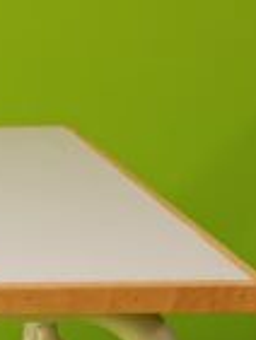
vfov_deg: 14.7
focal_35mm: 130
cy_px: 401
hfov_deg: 10.0
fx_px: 1280
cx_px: -355
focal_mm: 6.11
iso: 465
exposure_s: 1/100
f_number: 1.65
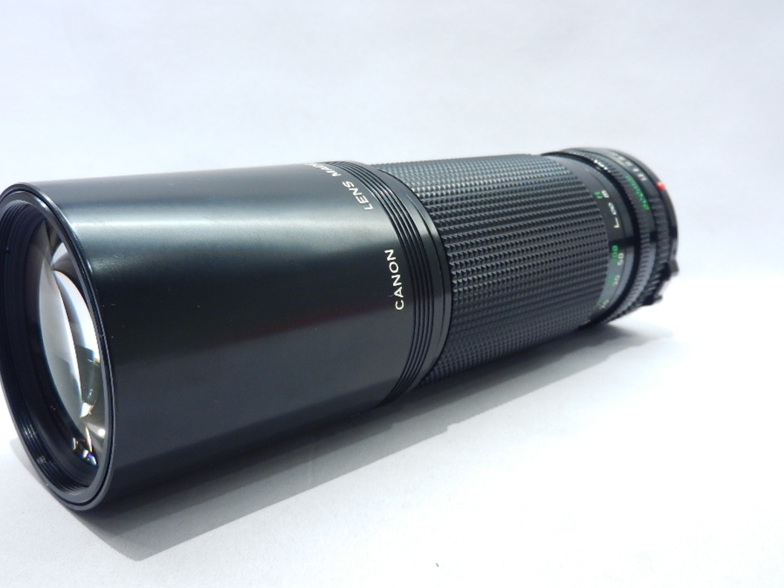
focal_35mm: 33
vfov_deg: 42.9
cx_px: 347
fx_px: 747
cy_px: 303
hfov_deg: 55.2
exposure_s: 1/40
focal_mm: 5.1
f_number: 3.6
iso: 160
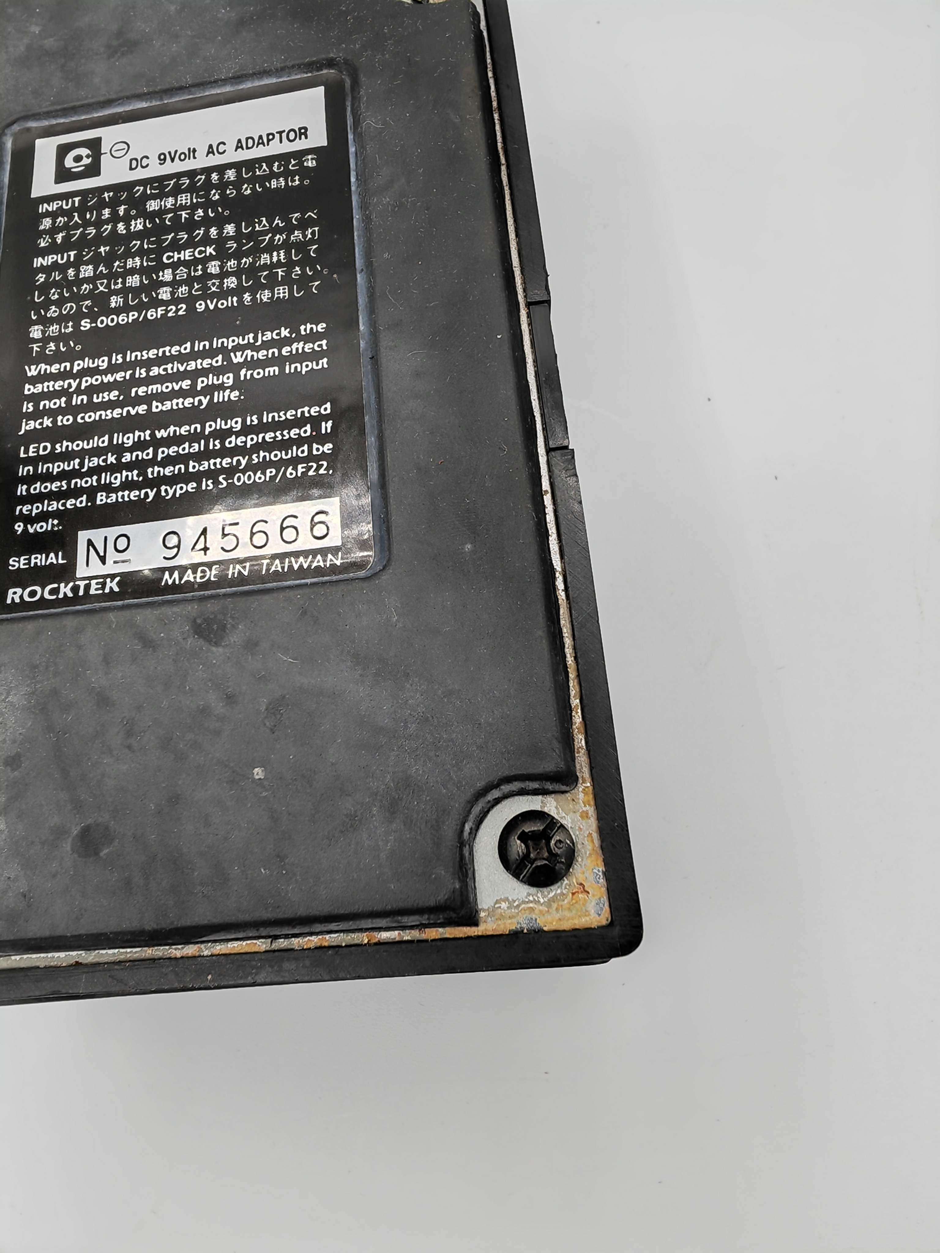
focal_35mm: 26
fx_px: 941
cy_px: 626
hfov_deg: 53.1
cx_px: 470
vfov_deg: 67.3
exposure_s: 1/230
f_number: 2.2
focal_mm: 2.16
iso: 50
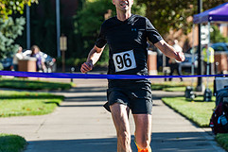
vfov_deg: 5.2
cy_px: 49
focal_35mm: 265
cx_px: 116
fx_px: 1679
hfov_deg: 7.8
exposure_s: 1/320
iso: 50
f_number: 3.5
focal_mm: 110
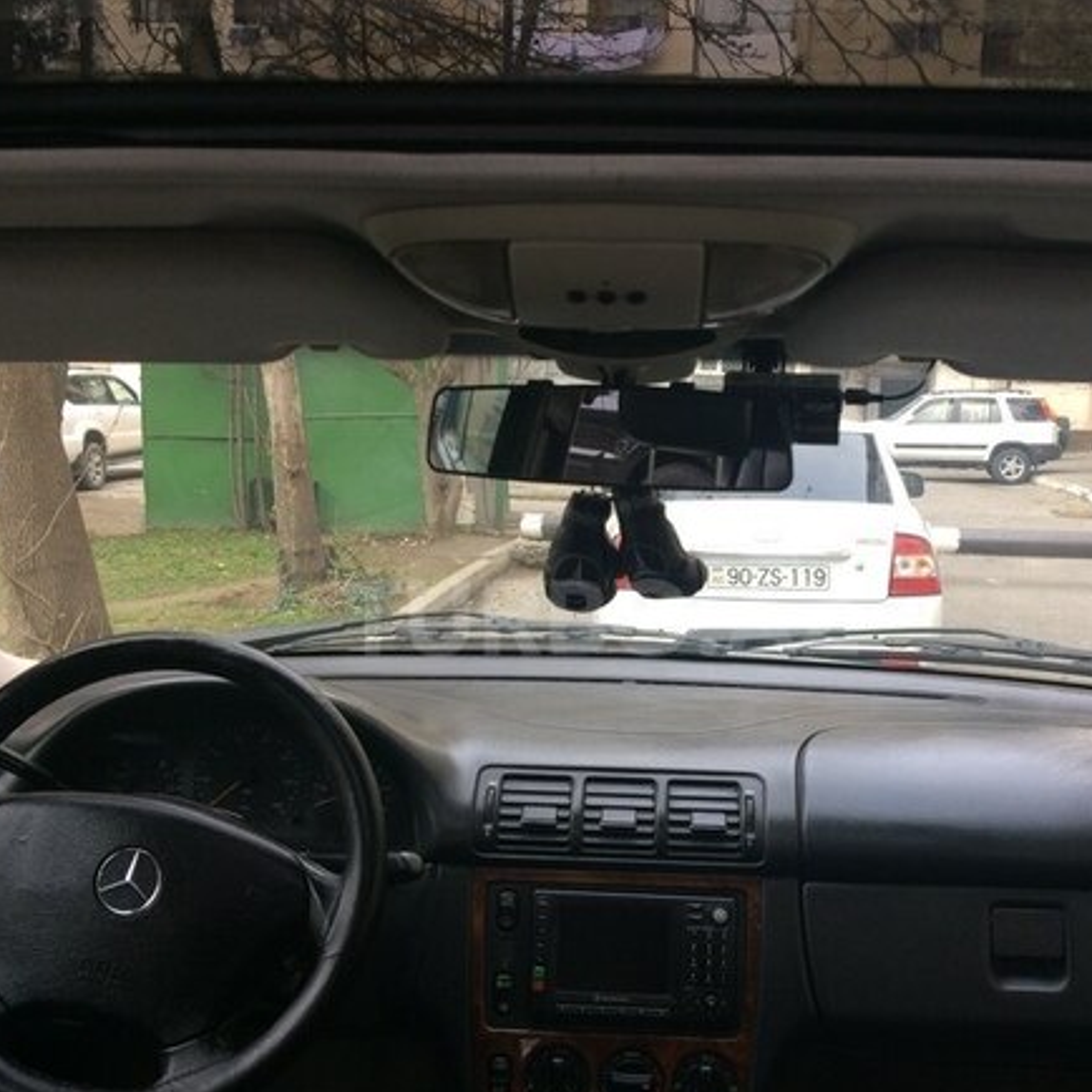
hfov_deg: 42.8
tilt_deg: -8.4
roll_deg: -1.4
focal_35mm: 39
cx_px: 601
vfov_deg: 42.7
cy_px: 618
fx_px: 1392
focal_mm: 4.15
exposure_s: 1/100
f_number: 2.2
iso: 64
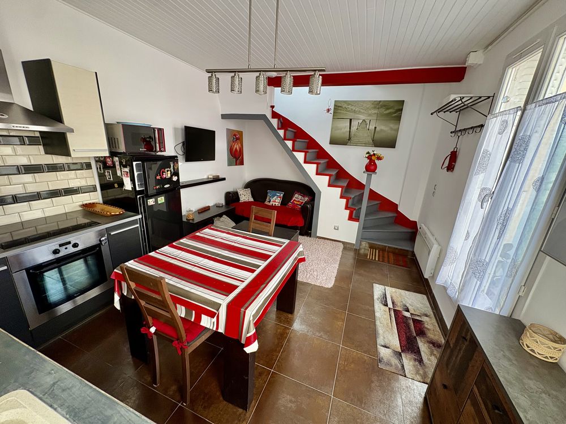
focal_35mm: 14
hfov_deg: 102.1
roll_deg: -3.2
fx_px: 229
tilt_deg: -16.2
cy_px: 212
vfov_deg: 85.7
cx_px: 283
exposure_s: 1/99
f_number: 2.2
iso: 200
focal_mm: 2.22
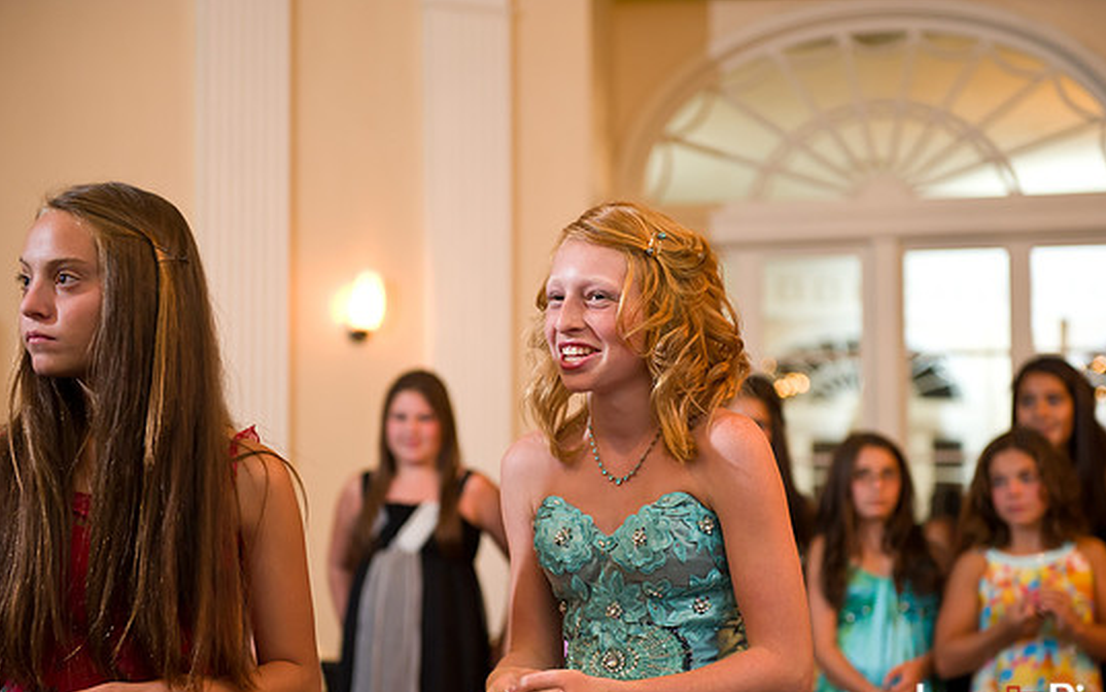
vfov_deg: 16.9
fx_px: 2322
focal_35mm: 77
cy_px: 395
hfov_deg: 26.8
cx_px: 587
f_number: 3.2
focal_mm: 70
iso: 1600
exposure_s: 1/125
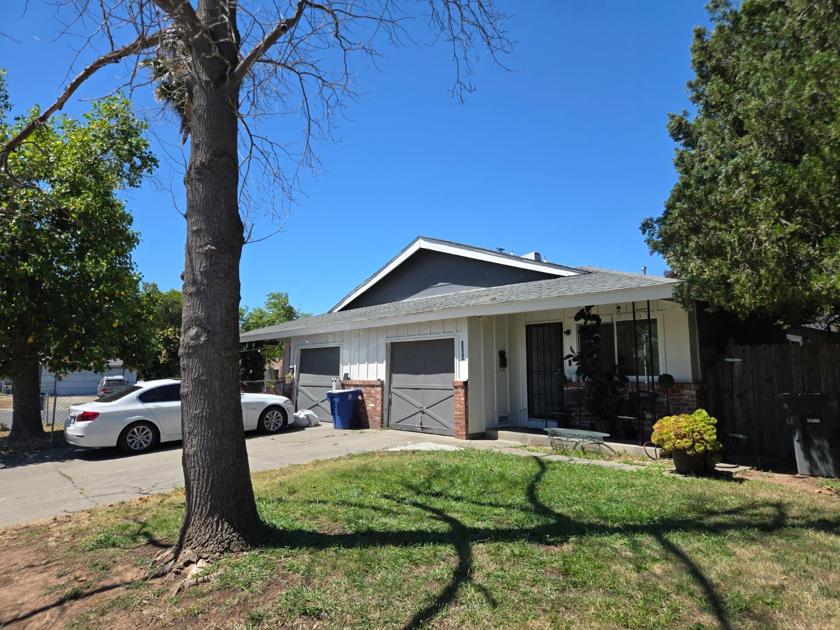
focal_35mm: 23
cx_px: 420
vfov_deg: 58.9
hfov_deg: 73.9
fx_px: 558
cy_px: 315
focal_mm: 5.4
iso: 50
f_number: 1.8
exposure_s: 1/2921
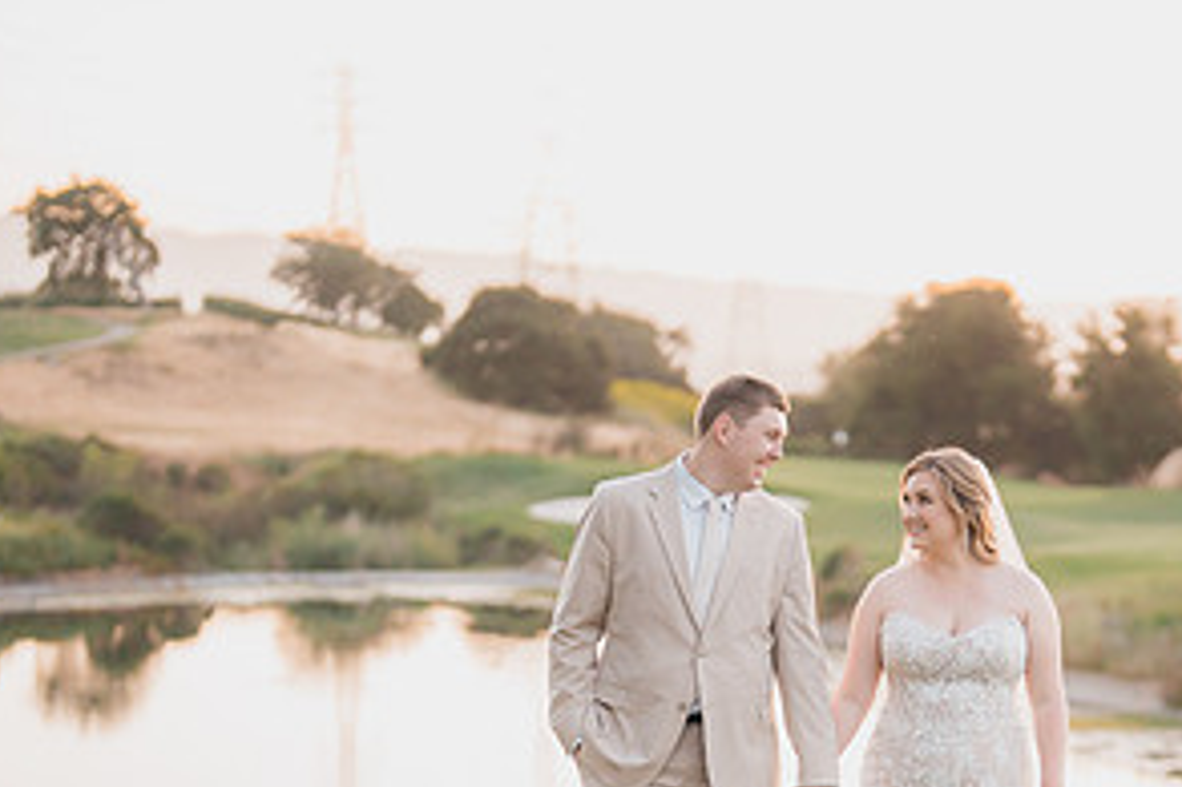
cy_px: 761
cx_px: 851
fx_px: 3249
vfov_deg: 13.6
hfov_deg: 20.5
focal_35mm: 99
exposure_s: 1/800
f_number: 1.2
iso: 640
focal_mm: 50
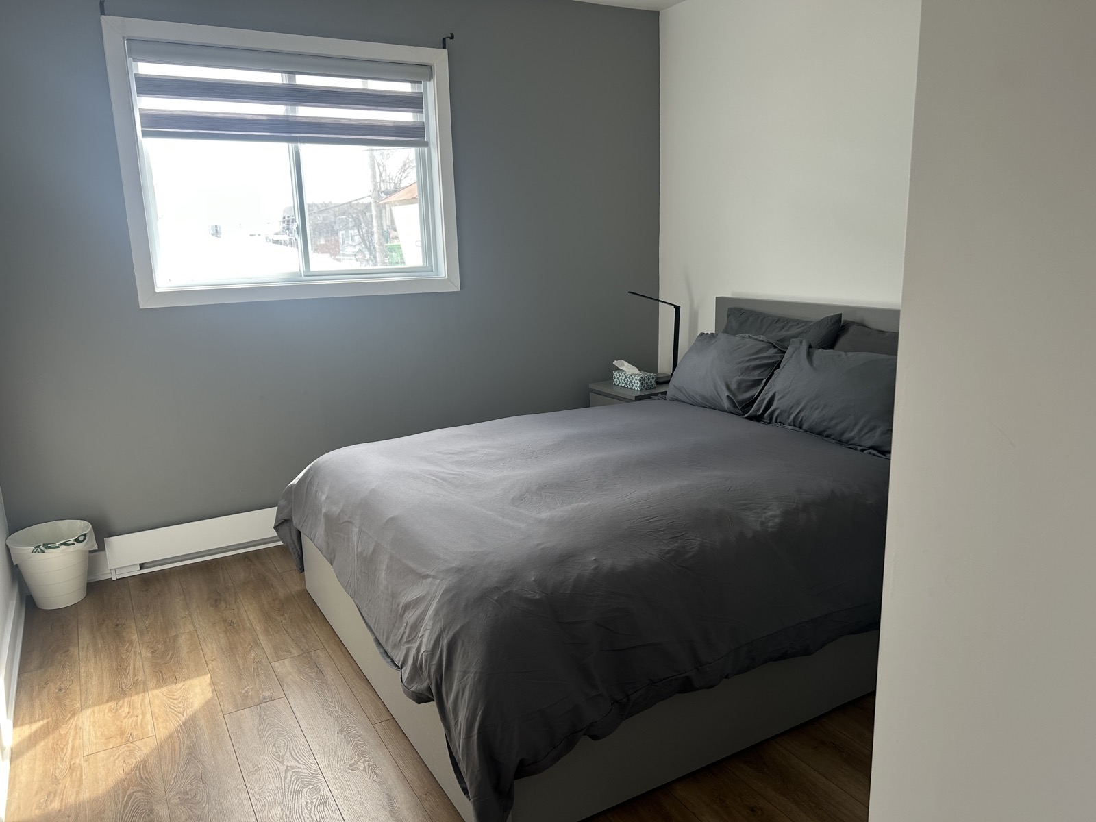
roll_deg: +2.0
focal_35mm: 26
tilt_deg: -12.7
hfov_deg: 67.3
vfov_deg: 53.1
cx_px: 548
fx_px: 823
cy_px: 411
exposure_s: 1/136
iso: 32
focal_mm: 5.7
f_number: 1.5
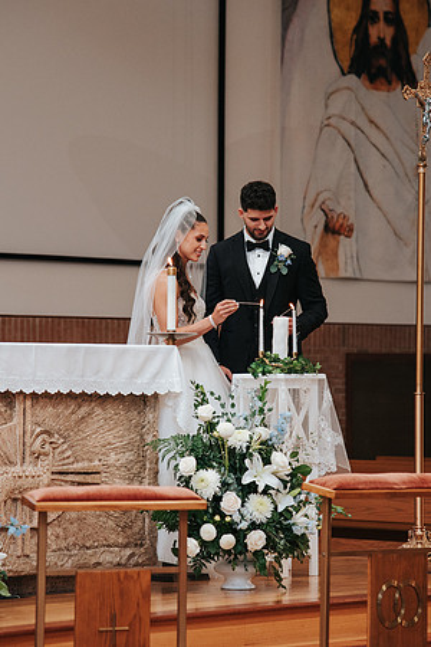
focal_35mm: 167
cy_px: 323
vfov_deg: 12.3
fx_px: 2992
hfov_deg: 8.2
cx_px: 225
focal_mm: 110
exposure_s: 1/200
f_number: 4
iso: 1000
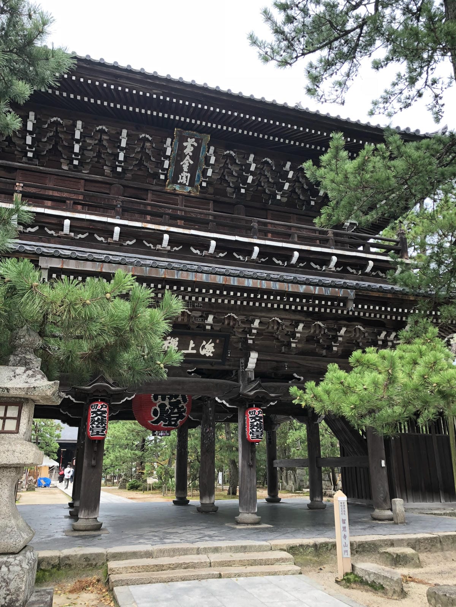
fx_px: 509
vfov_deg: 61.7
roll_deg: -1.3
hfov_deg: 48.2
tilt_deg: +17.1
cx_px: 228
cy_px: 304
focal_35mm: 29
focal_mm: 3.99
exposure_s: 1/120
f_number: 1.8
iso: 50
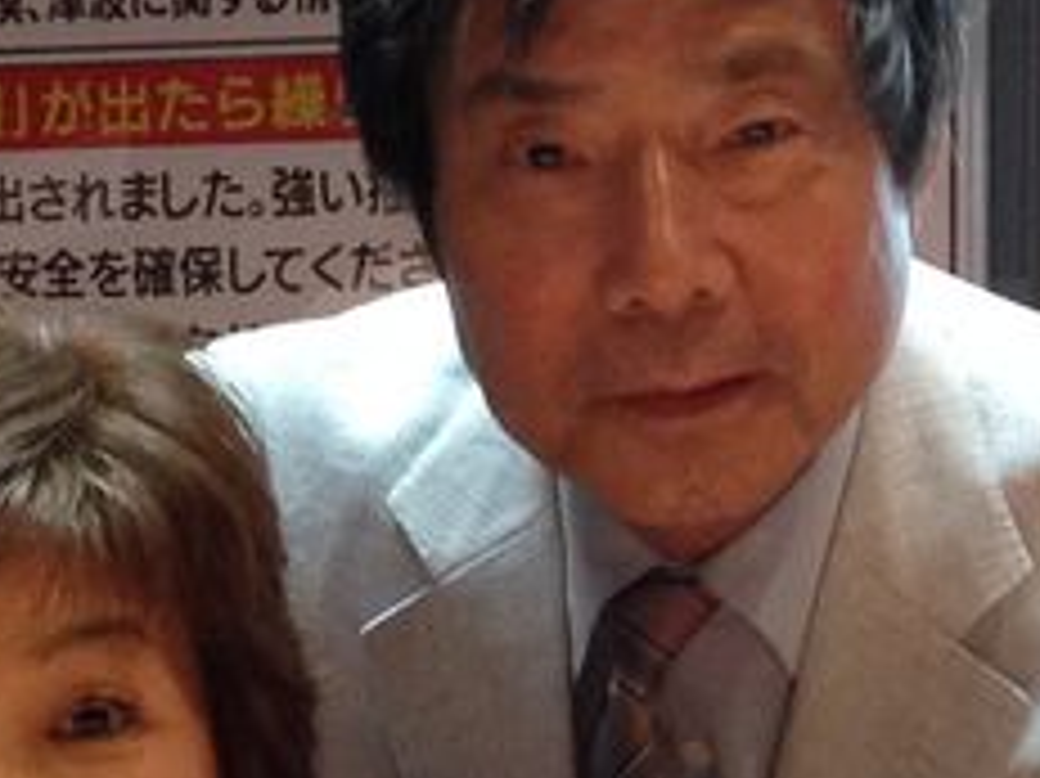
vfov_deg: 8.0
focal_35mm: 183
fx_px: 5495
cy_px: 1102
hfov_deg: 10.7
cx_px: 72
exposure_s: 1/20
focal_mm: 4.12
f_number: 2.4
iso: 160
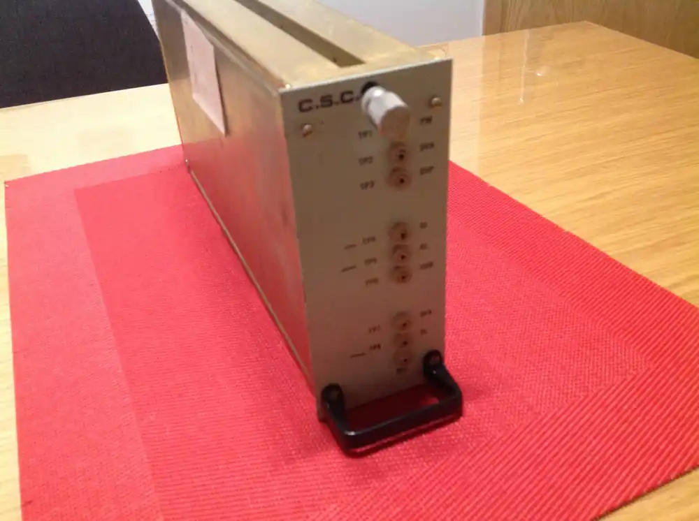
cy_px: 260
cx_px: 350
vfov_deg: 40.6
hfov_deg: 52.7
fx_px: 705
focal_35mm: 35
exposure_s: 1/15
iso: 320
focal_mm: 4.28
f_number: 2.4
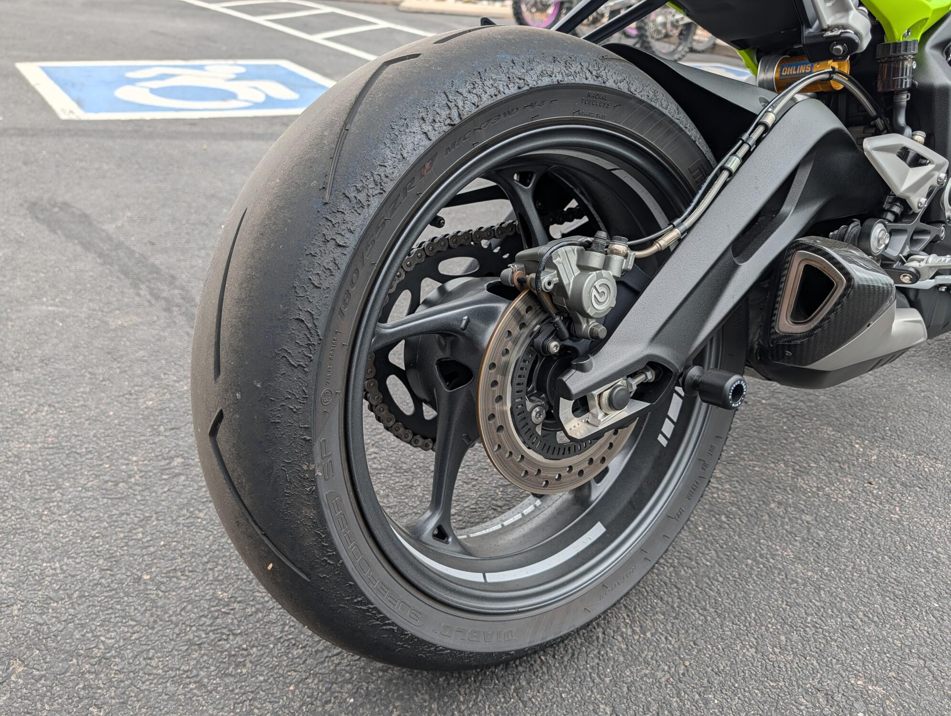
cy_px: 358
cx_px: 476
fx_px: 660
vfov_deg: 56.9
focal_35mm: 24
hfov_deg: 71.5
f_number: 1.68
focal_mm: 6.9
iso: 17
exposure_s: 1/1754
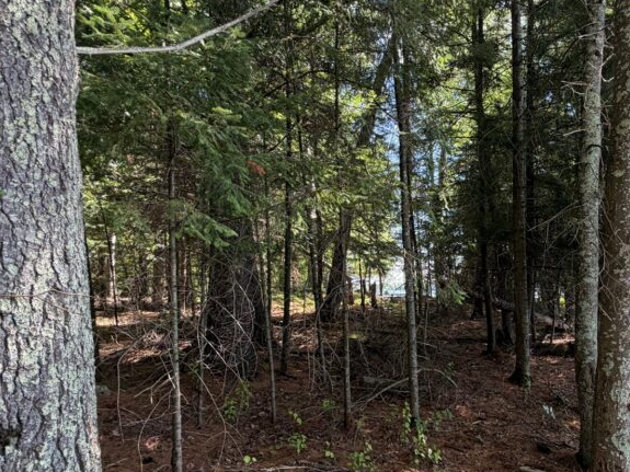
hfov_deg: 65.5
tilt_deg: -0.4
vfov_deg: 52.5
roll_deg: +1.7
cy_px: 291
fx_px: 473
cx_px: 422
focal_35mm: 26
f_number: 2.2
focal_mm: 2.22
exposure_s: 1/121
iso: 100
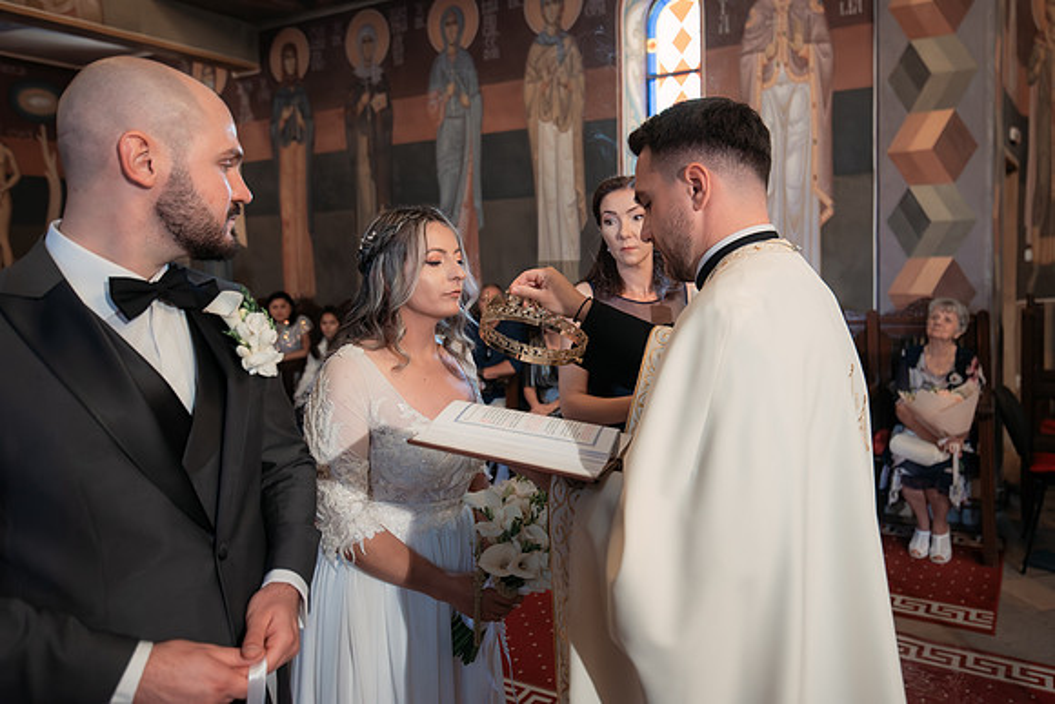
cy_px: 308
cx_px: 594
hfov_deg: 67.1
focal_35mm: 27
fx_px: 792
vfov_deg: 47.8
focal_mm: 24
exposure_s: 1/200
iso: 5000
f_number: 2.8
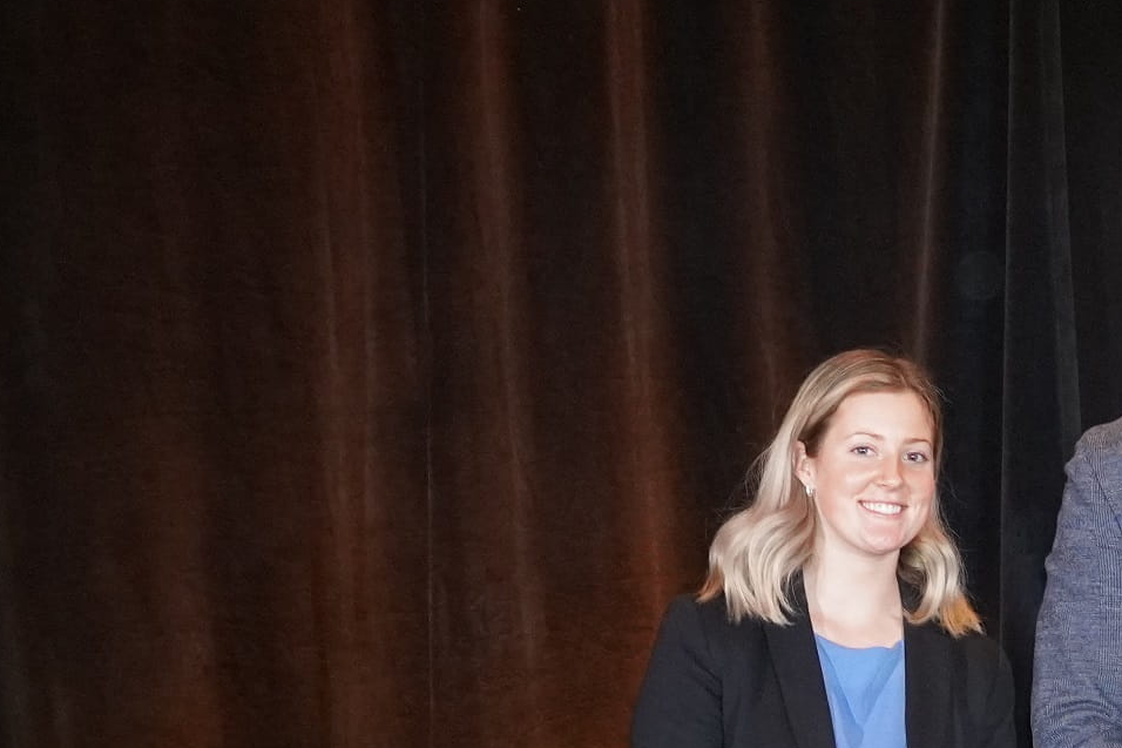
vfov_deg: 11.8
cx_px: 1677
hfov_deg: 16.5
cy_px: 950
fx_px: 3521
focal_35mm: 113
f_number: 4
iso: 3200
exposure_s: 1/60
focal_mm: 24
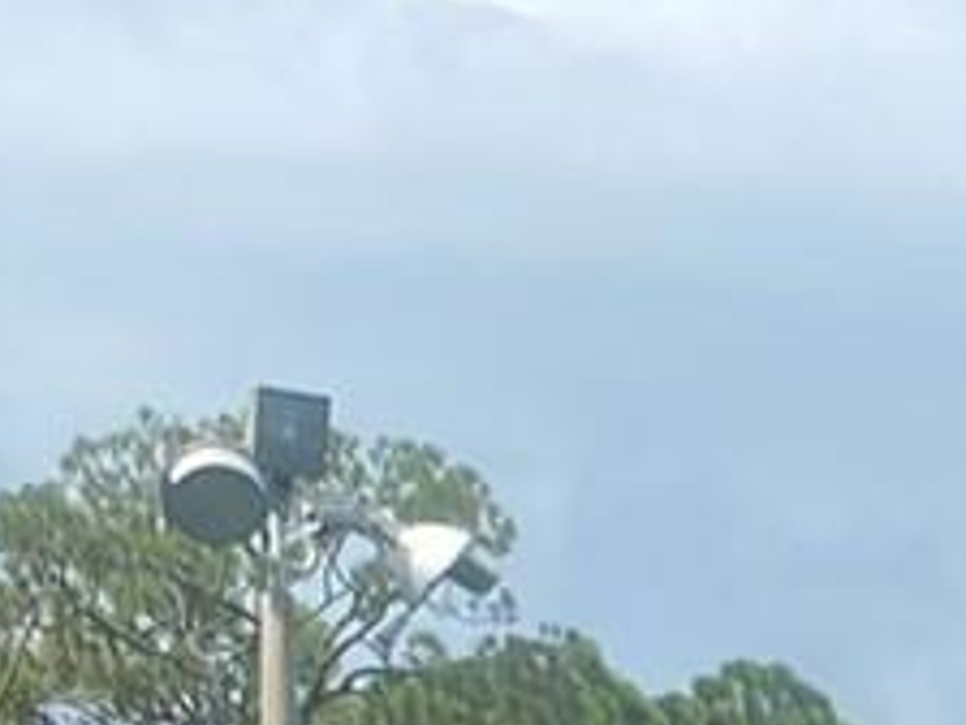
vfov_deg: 7.3
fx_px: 5191
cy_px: 1933
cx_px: 1906
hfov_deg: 9.9
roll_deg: -0.8
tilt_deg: -0.5
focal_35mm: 186
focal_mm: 4.25
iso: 32
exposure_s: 1/3300
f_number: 1.8
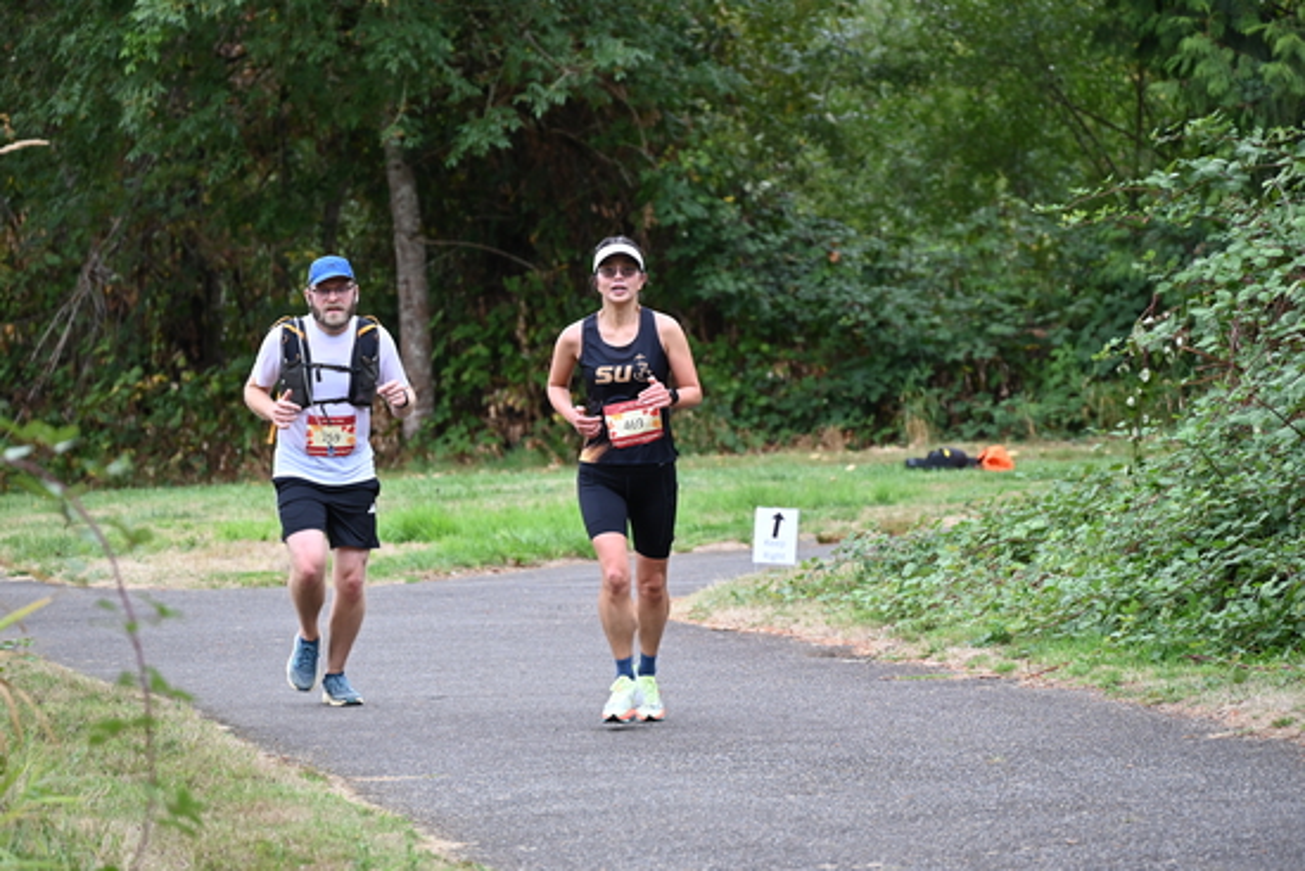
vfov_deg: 6.9
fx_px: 7251
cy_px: 436
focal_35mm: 200
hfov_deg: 10.3
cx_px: 652
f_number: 6.3
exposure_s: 1/250
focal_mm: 200
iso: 900
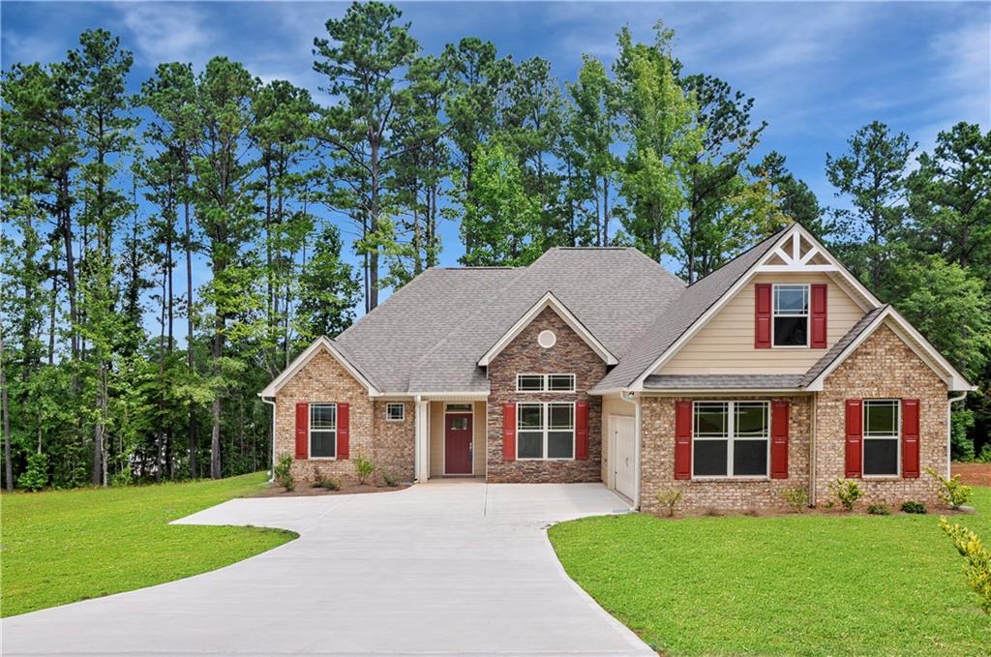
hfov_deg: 57.3
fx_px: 907
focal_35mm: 33
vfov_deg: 39.8
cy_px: 328
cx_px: 496
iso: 200
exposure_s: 1/320
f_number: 9
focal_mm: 22
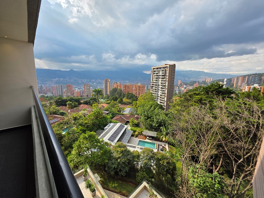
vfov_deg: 89.9
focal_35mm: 13
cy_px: 99
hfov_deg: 106.2
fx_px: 99
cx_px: 132
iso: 40
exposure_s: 1/1135
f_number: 1.9
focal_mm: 2.2
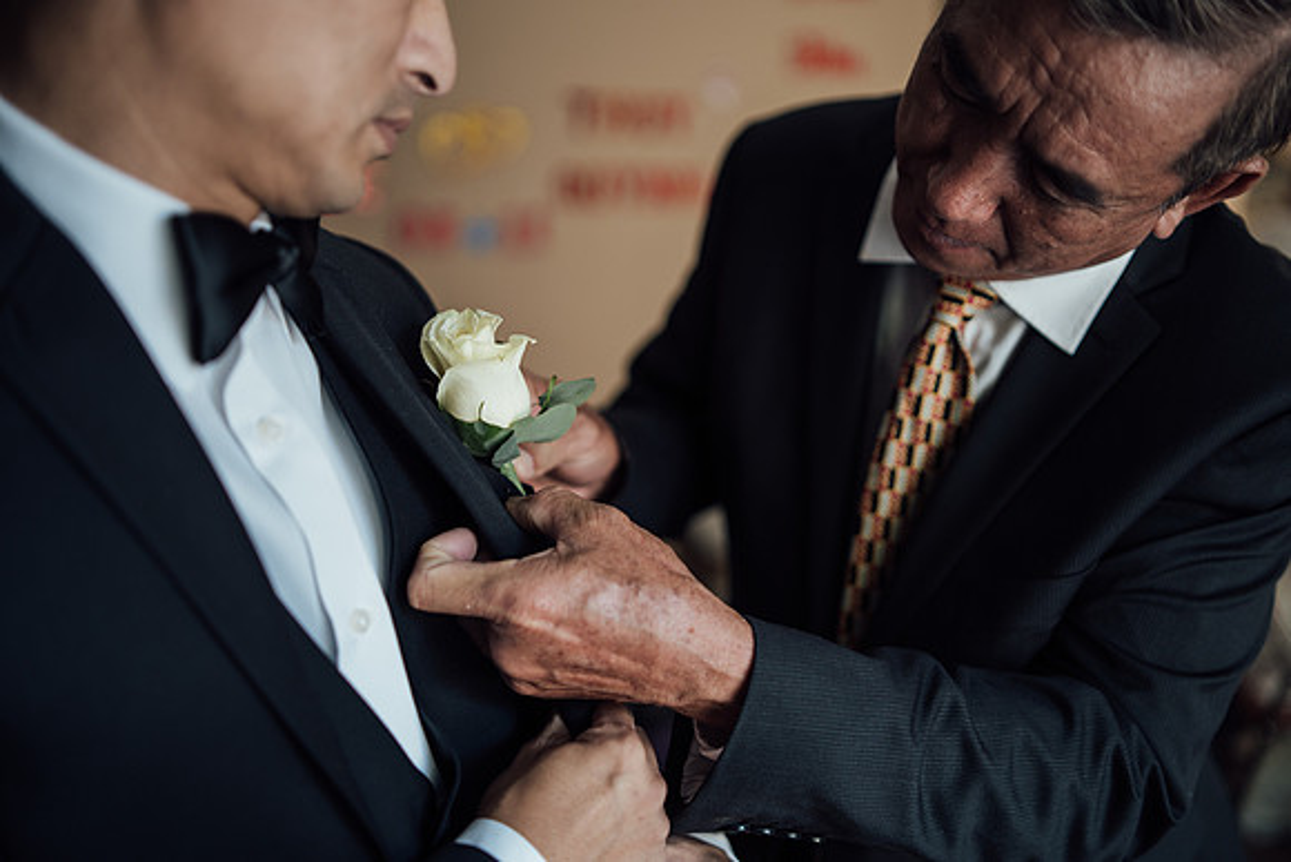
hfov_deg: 54.4
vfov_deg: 37.9
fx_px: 1255
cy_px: 431
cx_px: 646
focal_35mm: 35
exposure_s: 1/400
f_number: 1.4
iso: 400
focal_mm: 35
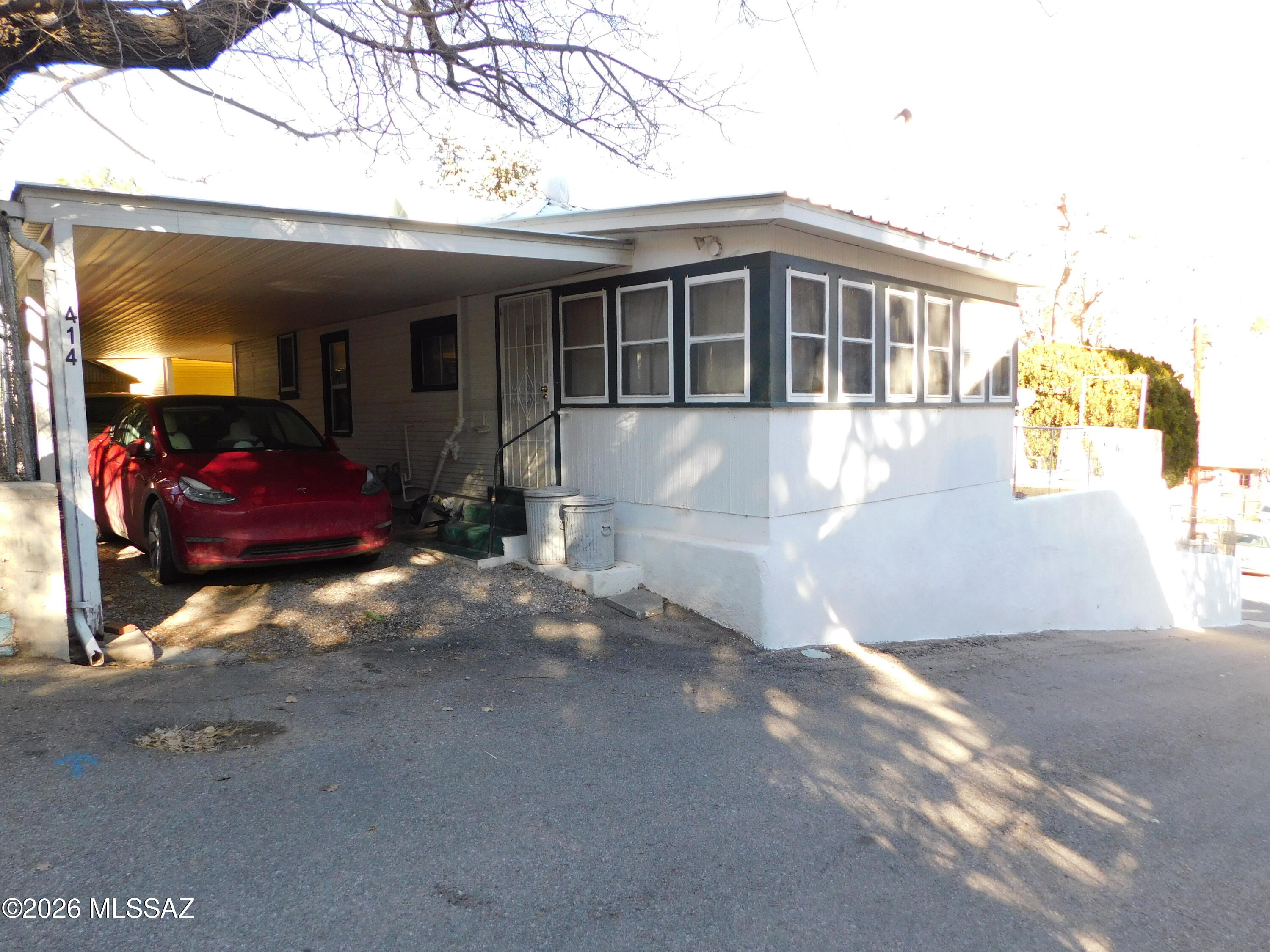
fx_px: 844
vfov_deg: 58.9
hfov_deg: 73.9
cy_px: 476
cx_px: 635
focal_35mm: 23
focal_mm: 4
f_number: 3
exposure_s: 1/250
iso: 220
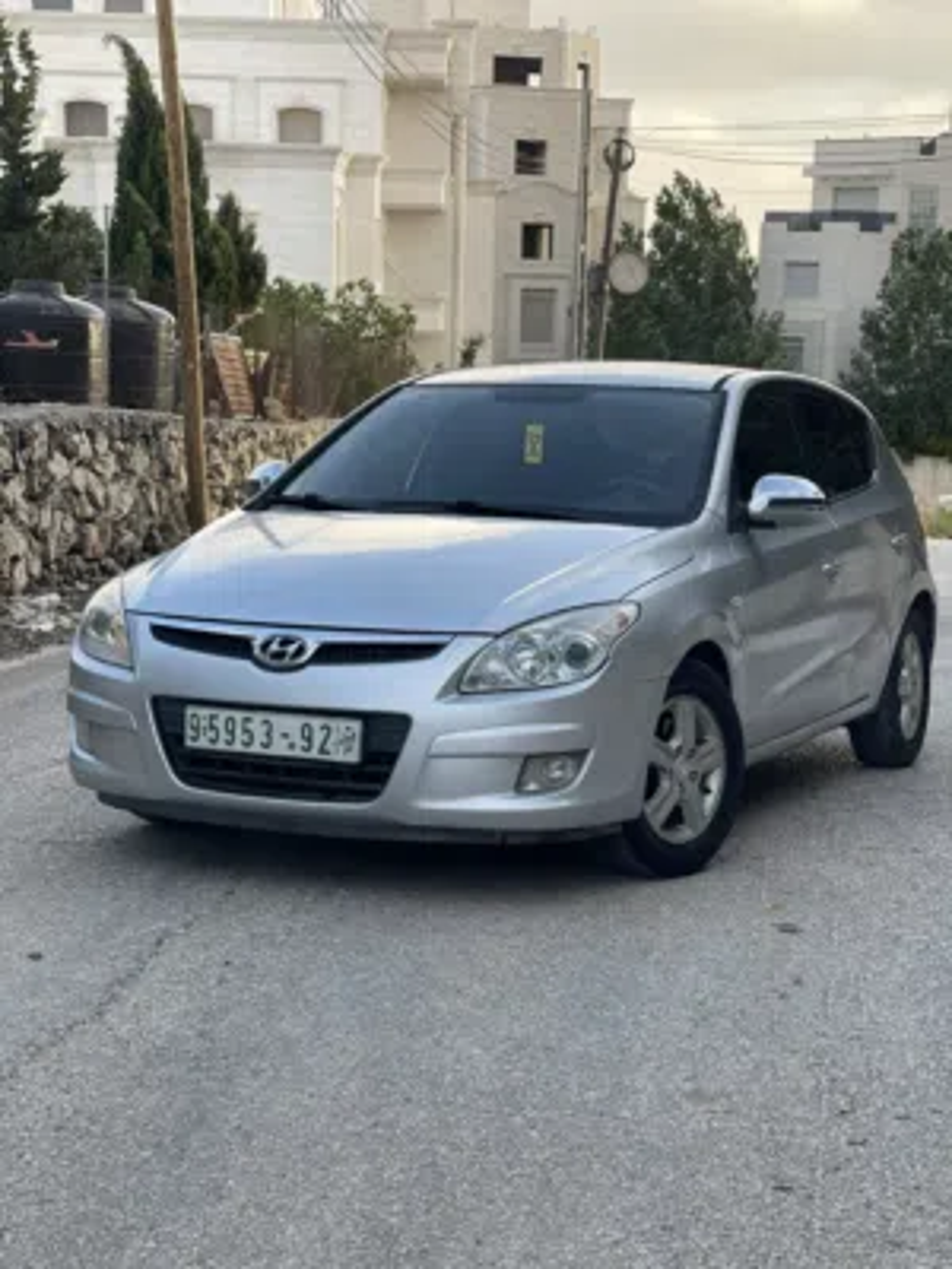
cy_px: 634
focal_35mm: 64
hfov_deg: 22.9
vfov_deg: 30.3
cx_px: 476
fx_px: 2347
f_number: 2.2
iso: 25
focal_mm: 7.5
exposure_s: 1/121
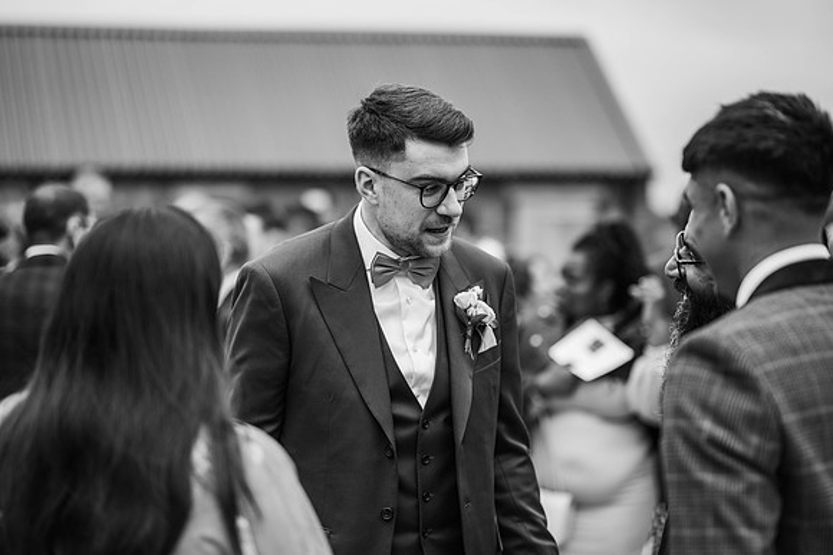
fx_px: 1966
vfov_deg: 16.1
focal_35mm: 85
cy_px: 278
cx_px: 416
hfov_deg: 23.9
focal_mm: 85
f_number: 2
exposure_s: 1/3200
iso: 100
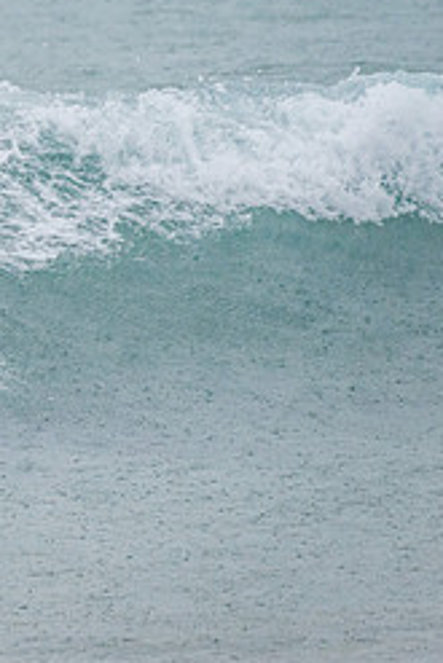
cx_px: -317
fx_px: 21657
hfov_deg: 1.2
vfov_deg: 1.8
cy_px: 221
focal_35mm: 1175
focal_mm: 500
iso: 800
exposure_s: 1/320
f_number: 5.6
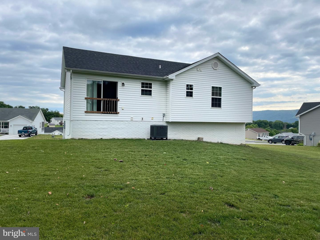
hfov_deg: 67.3
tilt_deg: +0.3
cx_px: 160
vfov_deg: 53.1
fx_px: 240
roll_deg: -0.6
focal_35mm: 26
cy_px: 120
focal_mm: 4.2
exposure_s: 1/2747
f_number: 1.6
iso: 50
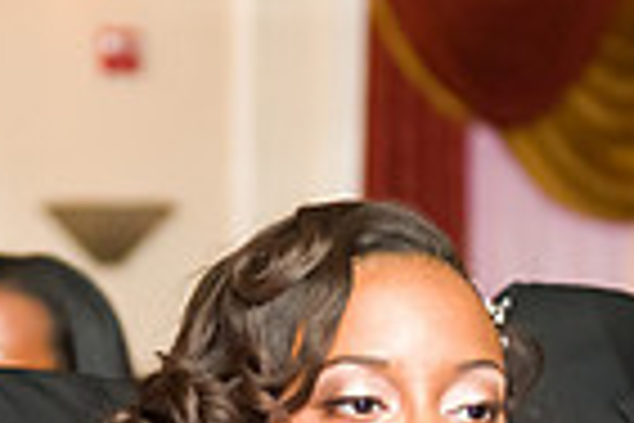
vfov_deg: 6.6
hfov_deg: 10.0
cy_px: 540
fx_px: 3610
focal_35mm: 205
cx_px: 301
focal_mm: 50
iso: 3200
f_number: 3.2
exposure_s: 1/125
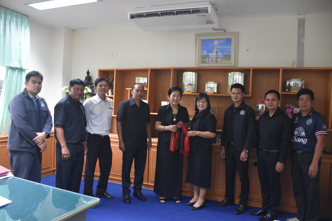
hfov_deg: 67.4
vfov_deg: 47.9
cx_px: 166
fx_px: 249
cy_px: 110
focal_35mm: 27
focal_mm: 18
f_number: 3.5
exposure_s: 1/60
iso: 2800
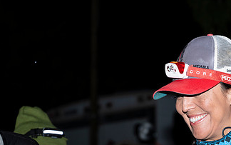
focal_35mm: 148
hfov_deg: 14.1
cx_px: 174
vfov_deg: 8.8
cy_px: 151
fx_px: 932
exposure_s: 1/200
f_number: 4
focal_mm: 70
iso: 320
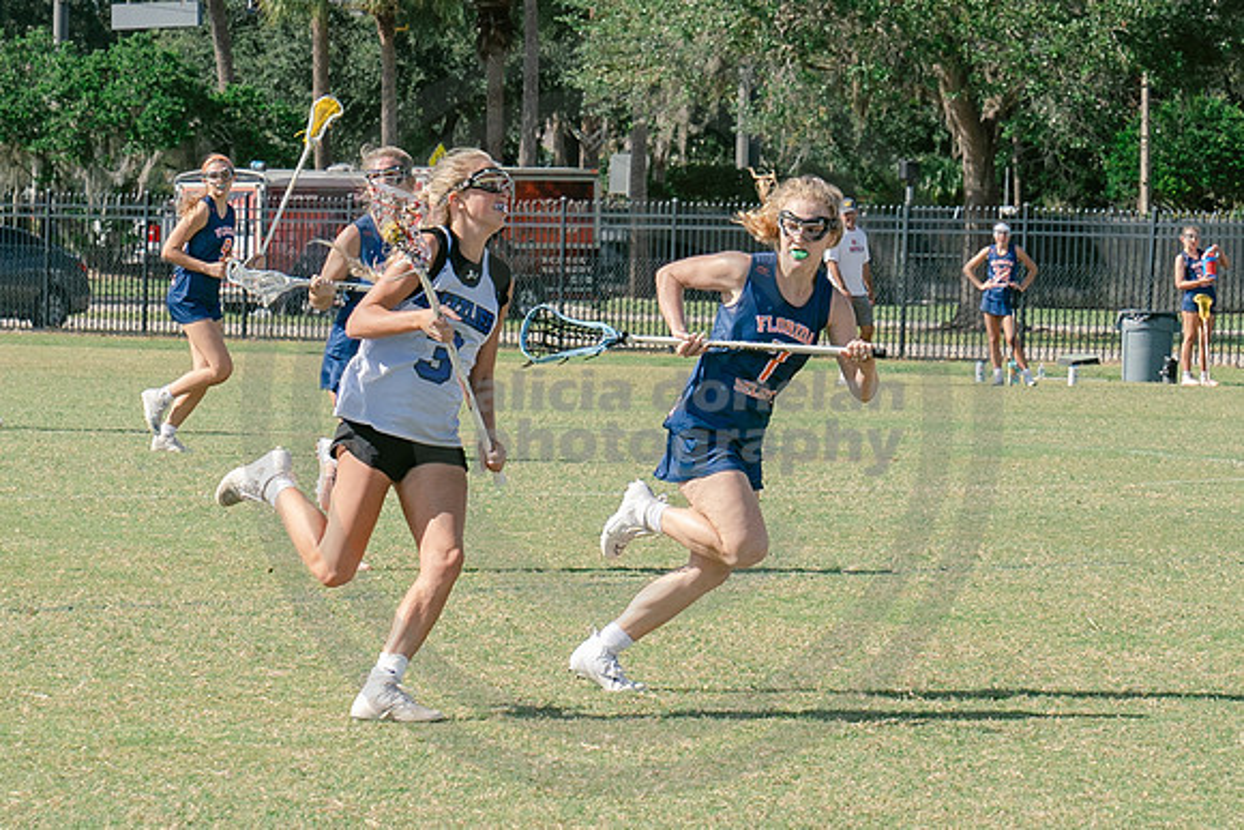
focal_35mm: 222
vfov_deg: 6.2
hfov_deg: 9.3
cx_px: 797
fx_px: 7671
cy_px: 475
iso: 250
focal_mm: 70
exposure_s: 1/1000
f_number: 5.6
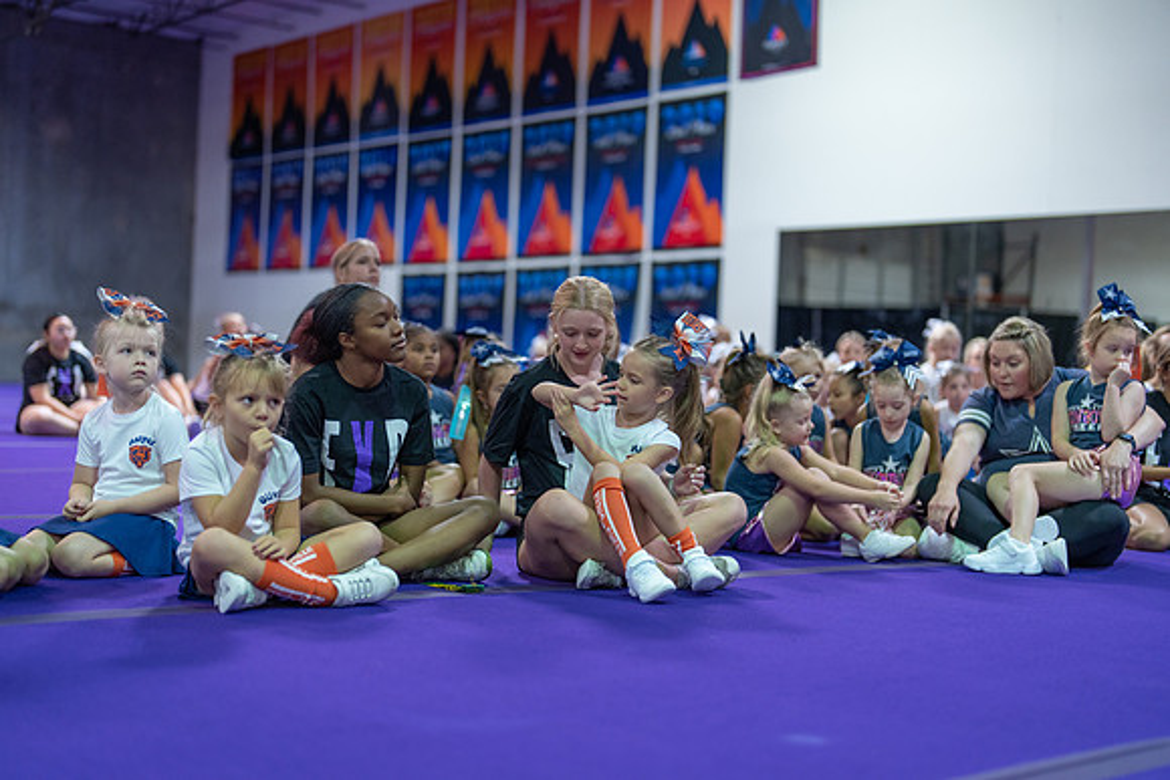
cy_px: 390
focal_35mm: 50
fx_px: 1625
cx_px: 585
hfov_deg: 39.6
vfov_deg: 27.0
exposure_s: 1/400
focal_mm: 50
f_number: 1.2
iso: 640
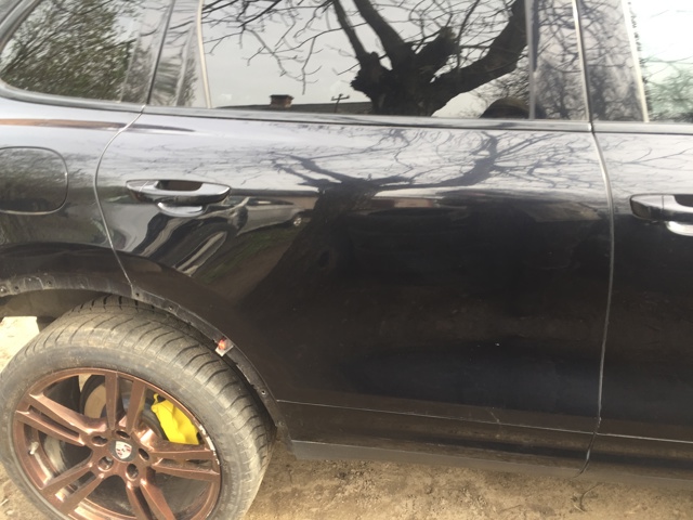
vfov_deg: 48.2
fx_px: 581
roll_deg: +5.2
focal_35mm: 29
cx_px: 346
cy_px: 260
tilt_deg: -27.5
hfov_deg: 61.7
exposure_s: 1/100
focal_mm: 4.15
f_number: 2.2
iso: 40
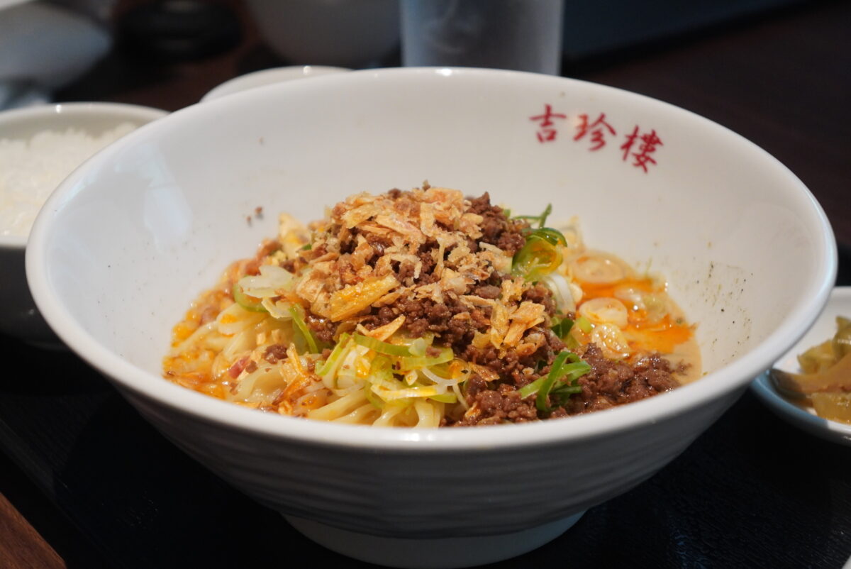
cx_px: 426
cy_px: 284
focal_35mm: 68
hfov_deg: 29.8
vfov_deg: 20.2
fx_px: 1597
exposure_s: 1/80
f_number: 5
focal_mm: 45
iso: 2500
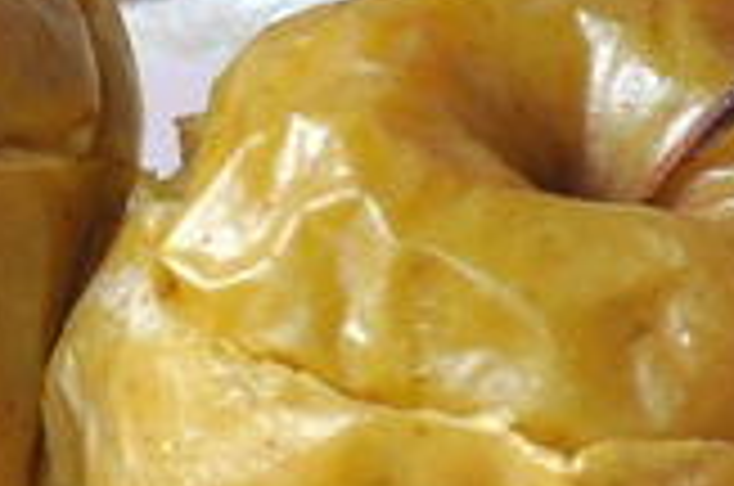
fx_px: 8230
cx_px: -464
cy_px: 227
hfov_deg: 5.1
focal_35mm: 404
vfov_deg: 3.4
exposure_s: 1/60
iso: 400
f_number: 8
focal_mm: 55
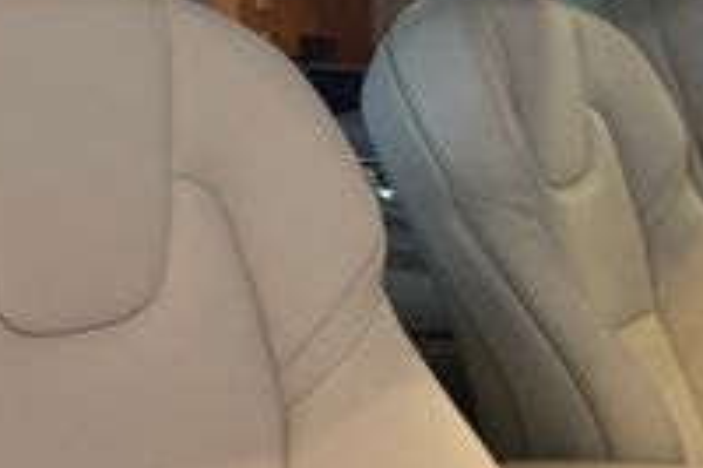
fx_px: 1561
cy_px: 310
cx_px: 847
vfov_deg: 17.0
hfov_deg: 23.2
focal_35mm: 80
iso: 160
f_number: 1.78
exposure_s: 1/120
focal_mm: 6.76
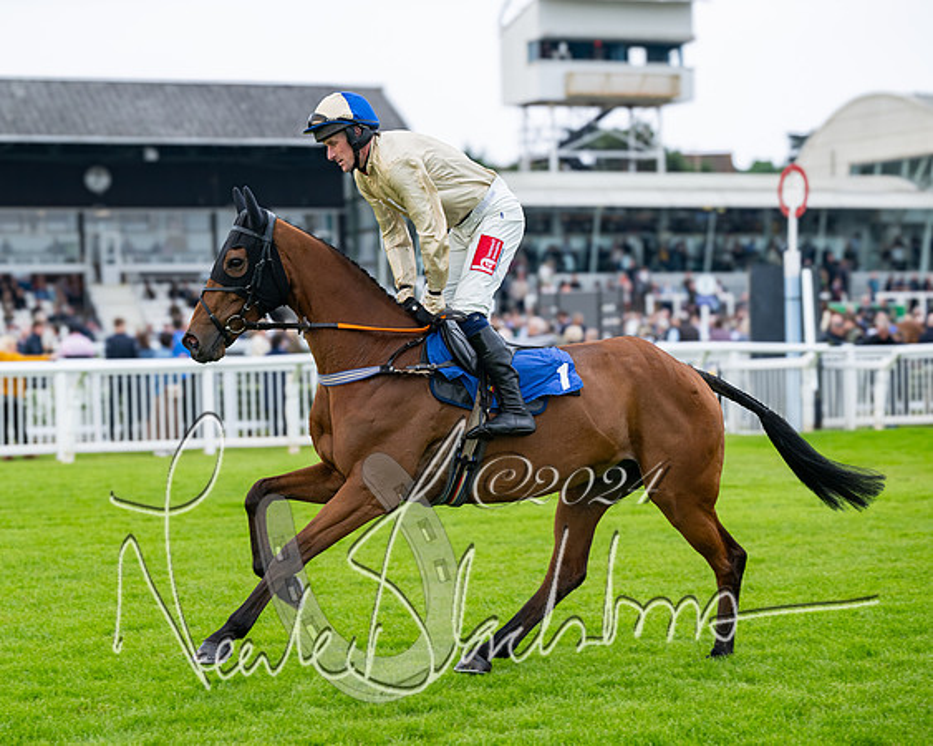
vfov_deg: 18.5
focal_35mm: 83
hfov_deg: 23.0
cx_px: 386
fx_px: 2292
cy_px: 366
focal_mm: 70
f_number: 4
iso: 400
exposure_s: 1/800
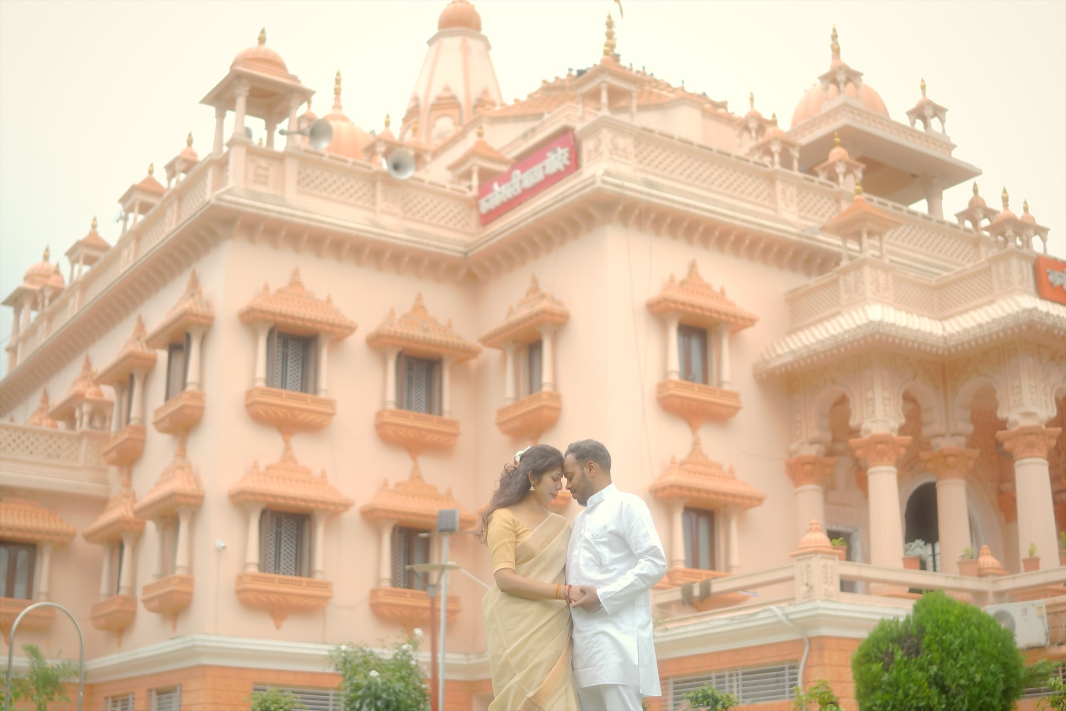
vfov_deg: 26.0
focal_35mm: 52
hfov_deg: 38.2
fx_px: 1540
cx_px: 533
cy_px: 356
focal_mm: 35
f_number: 1.4
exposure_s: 1/200
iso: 100
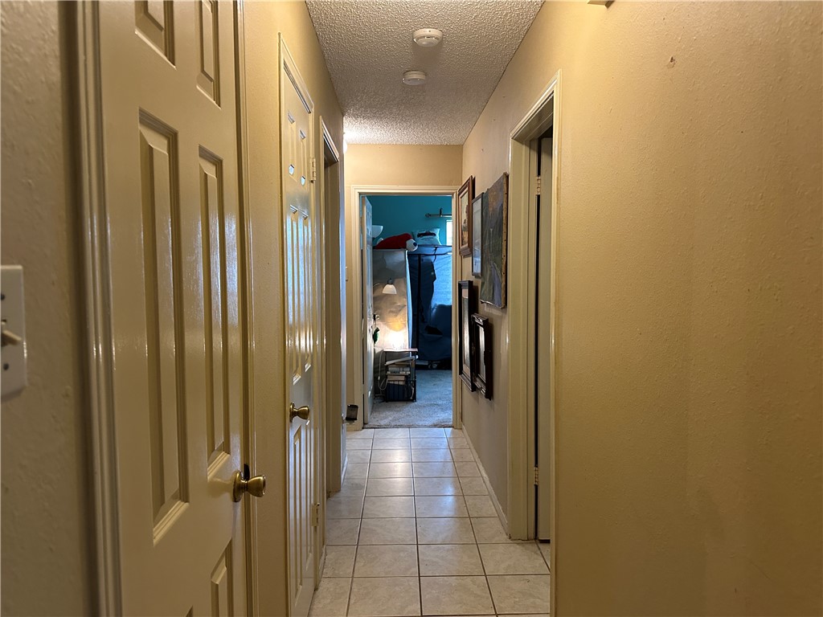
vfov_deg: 56.8
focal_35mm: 24
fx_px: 571
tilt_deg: -3.5
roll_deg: -0.1
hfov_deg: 71.6
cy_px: 308
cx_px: 412
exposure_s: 1/60
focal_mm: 6.86
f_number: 1.78
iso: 500
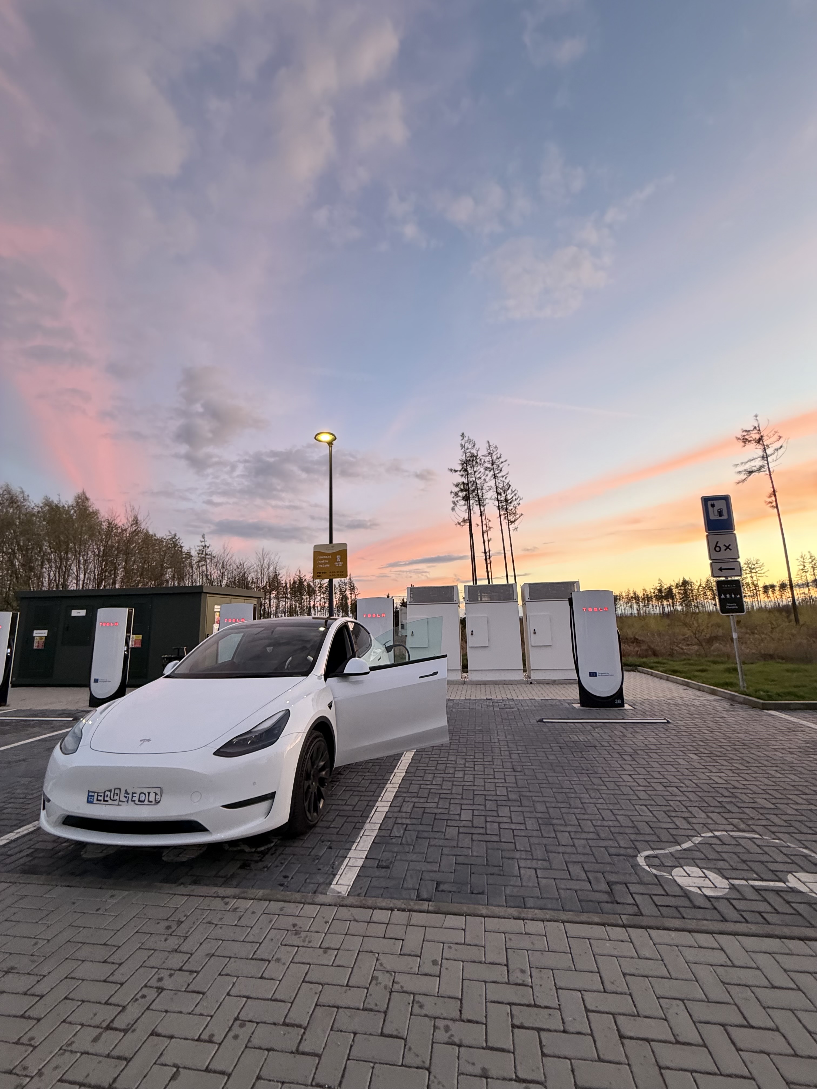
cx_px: 408
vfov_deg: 102.1
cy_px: 544
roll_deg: +2.1
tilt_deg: +14.6
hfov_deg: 85.7
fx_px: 441
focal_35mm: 14
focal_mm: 2.22
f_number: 2.2
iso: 400
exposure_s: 1/60
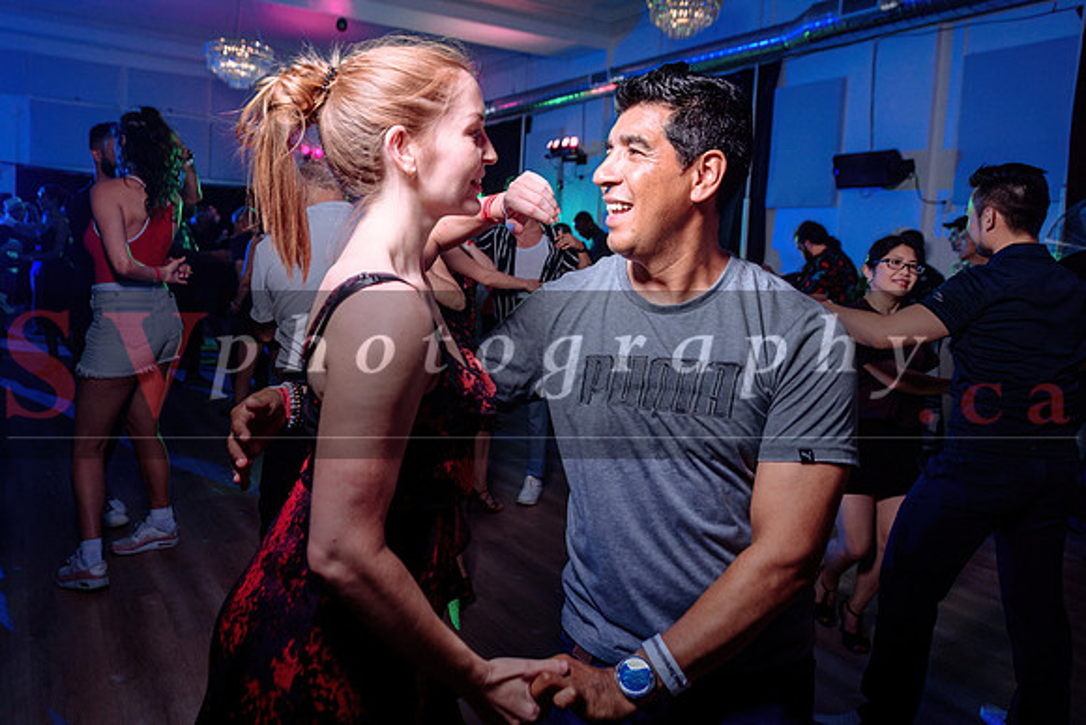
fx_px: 828
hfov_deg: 66.2
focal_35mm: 27
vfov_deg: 47.1
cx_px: 465
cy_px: 310
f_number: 3.2
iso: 800
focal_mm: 24
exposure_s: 1/50
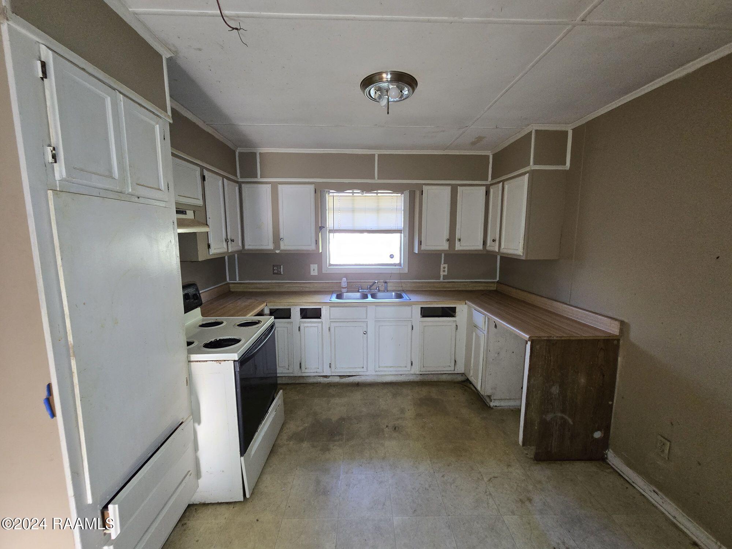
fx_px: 275
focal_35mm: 13
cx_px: 366
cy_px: 274
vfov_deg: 89.9
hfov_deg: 106.2
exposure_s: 1/60
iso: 500
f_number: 2.2
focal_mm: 2.2
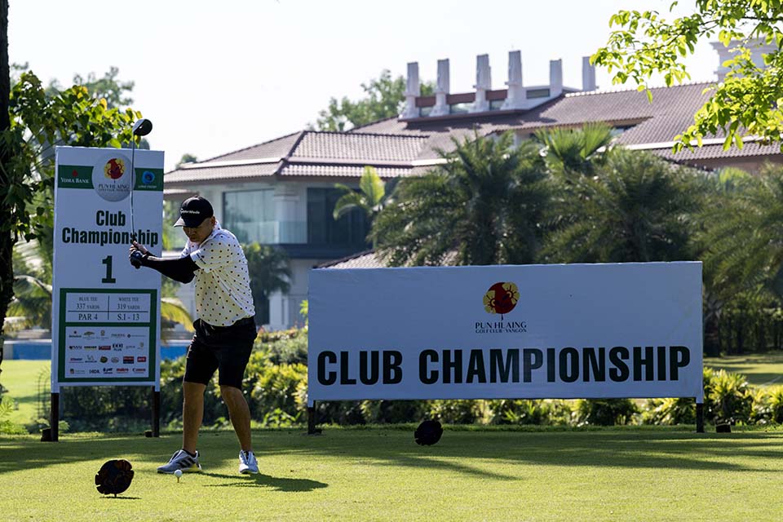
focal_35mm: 100
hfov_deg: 20.4
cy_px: 261
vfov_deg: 13.7
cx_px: 392
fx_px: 2175
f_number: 5
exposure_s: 1/2000
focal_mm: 100
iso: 450
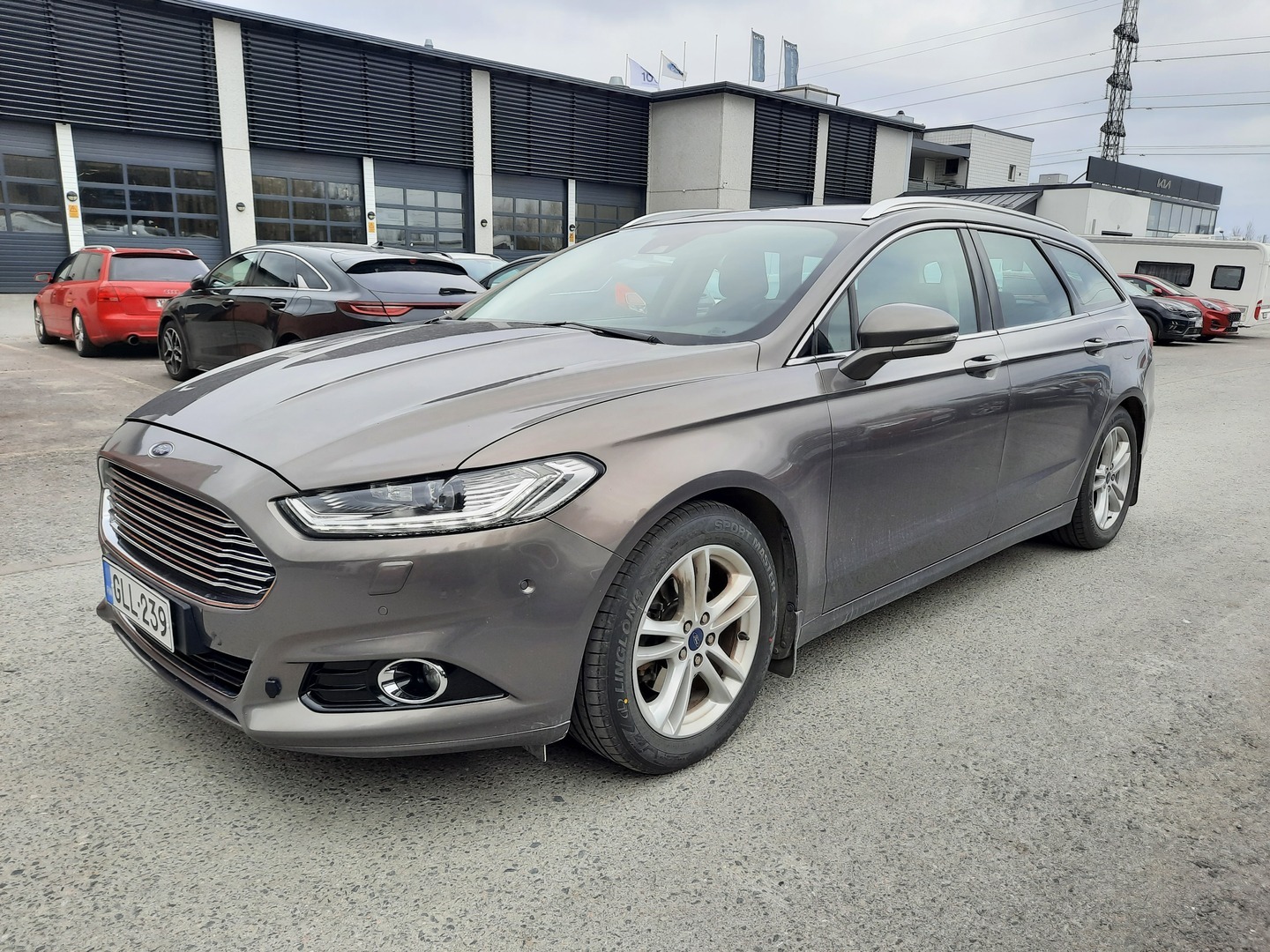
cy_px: 476
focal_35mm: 25
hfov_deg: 69.4
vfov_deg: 54.9
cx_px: 635
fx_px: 917
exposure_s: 1/368
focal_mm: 4.6
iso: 32
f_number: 2
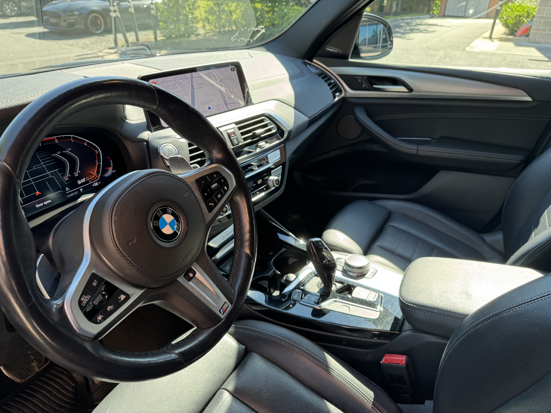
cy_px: 206
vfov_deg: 56.8
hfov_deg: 71.6
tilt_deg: -28.4
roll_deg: -2.6
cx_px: 276
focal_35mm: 24
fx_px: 382
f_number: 1.78
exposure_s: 1/190
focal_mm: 6.76
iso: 64
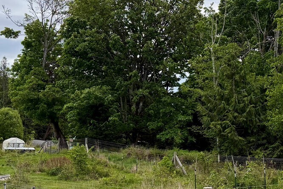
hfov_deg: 33.2
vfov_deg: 22.5
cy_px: 123
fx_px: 472
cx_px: 184
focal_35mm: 60
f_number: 1.78
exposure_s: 1/6173
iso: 100
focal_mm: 6.76
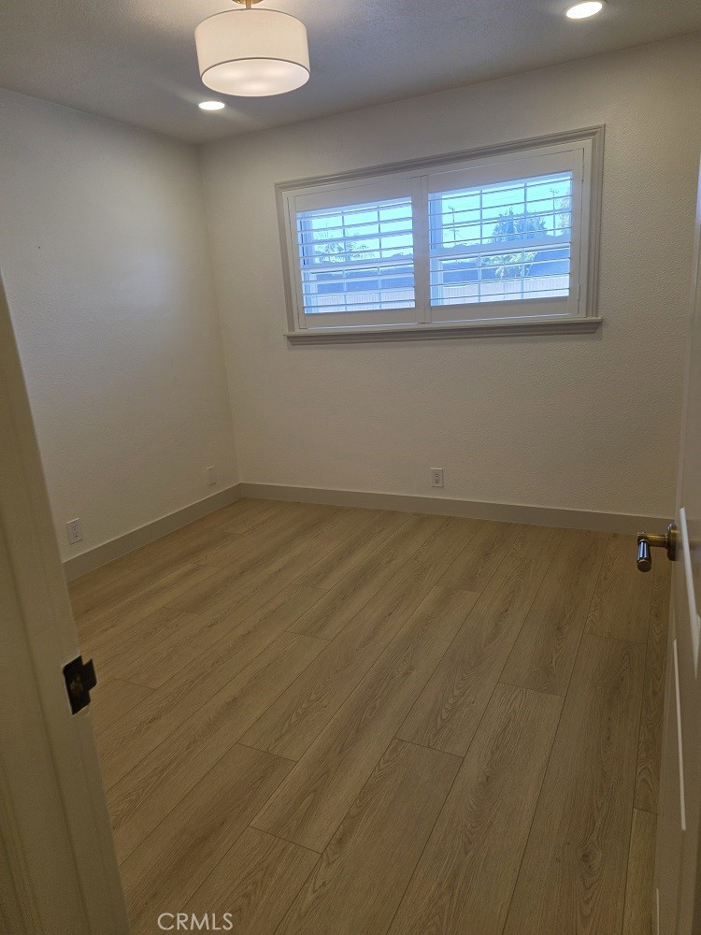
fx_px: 621
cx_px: 350
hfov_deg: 58.9
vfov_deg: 73.9
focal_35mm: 23
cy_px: 468
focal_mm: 6.25
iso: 25
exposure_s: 1/120
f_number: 1.7
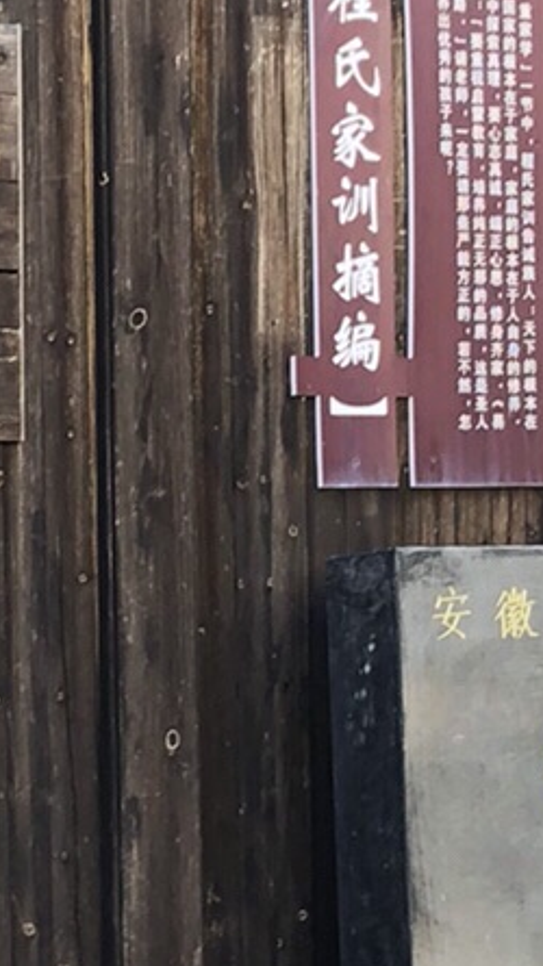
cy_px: 797
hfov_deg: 8.7
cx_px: -130
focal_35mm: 137
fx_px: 3510
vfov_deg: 15.6
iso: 25
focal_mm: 3.99
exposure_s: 1/100
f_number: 1.8
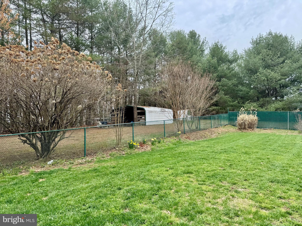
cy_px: 113
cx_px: 151
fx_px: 209
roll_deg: +1.9
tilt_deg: +1.9
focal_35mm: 24
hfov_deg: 71.6
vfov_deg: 56.8
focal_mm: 6.76
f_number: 1.78
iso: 80
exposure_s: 1/1076
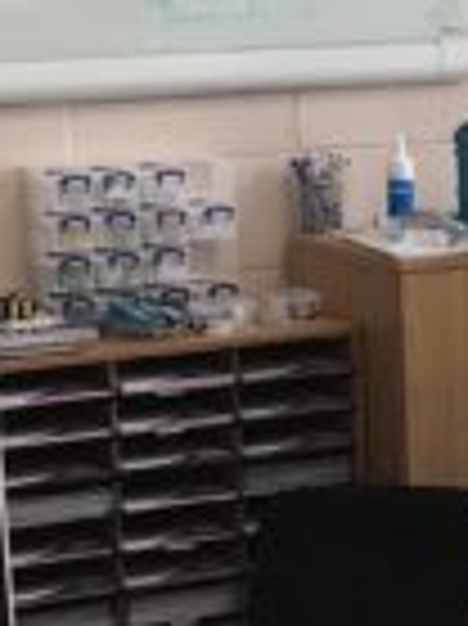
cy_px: 347
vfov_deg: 12.8
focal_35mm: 155
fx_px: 2798
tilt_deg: -9.4
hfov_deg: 8.9
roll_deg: +0.4
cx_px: 999
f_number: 1.8
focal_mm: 3.99
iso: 20
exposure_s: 1/115
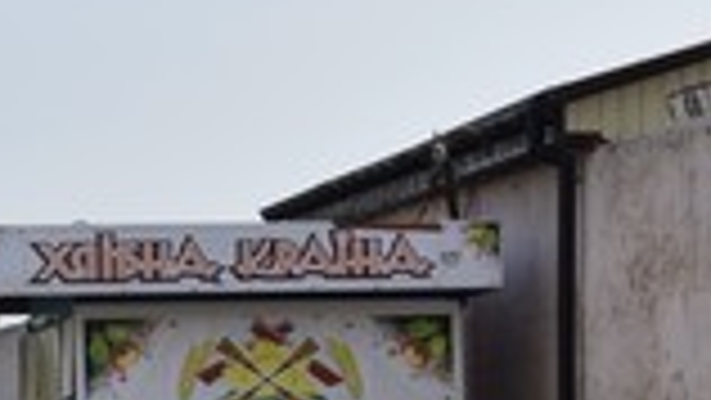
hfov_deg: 7.8
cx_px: 1431
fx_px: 4979
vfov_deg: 4.6
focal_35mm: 264
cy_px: 222
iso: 100
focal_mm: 38
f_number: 11
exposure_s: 1/125
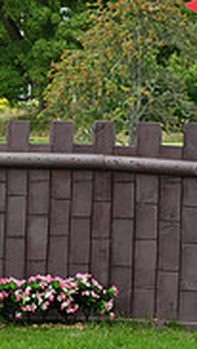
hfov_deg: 5.0
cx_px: -319
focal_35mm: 232
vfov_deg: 9.3
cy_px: 66
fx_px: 2153
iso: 1100
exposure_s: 1/1250
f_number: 6.3
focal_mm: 70
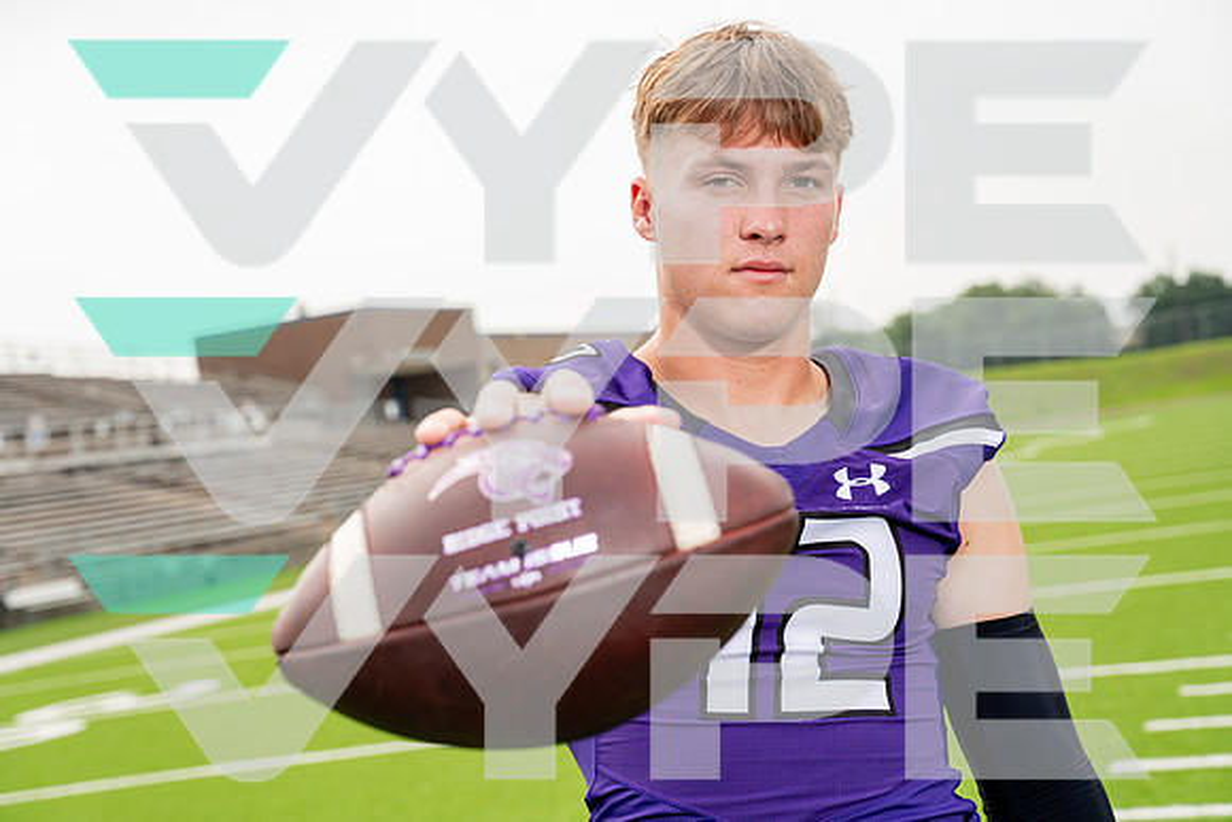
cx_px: 616
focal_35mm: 65
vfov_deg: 20.9
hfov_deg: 31.0
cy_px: 411
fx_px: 2225
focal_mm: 65
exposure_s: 1/250
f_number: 5.6
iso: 100
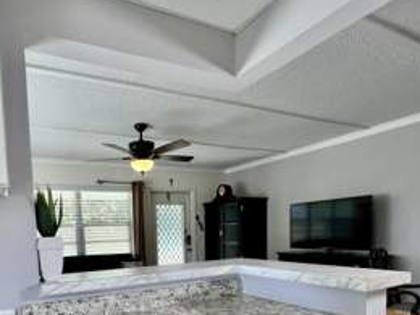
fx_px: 291
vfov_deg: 52.8
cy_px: 256
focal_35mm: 24
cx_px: 142
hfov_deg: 69.7
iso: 50
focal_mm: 1.57
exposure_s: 1/120
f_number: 1.8
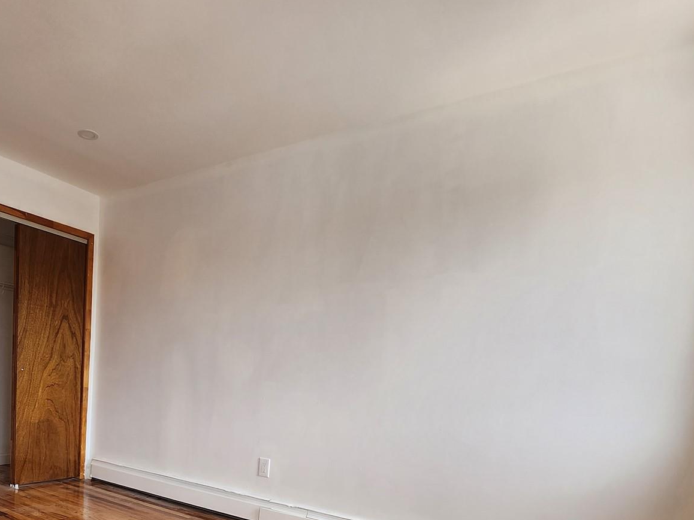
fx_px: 461
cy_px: 438
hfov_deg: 70.6
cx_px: 203
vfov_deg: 53.6
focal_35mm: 23
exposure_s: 1/60
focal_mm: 1.7
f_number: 2.2
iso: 50
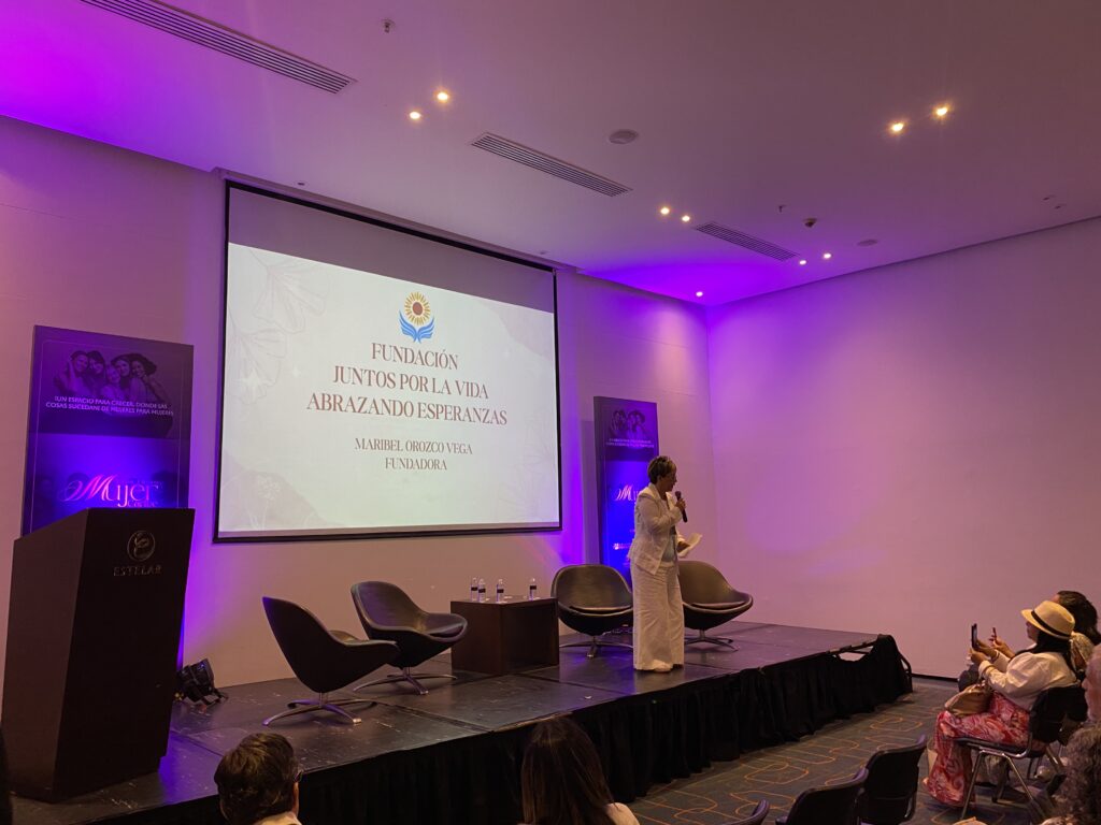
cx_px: 550
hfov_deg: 67.3
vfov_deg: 53.1
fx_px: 827
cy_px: 412
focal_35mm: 26
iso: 160
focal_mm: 4.25
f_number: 1.8
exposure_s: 1/41
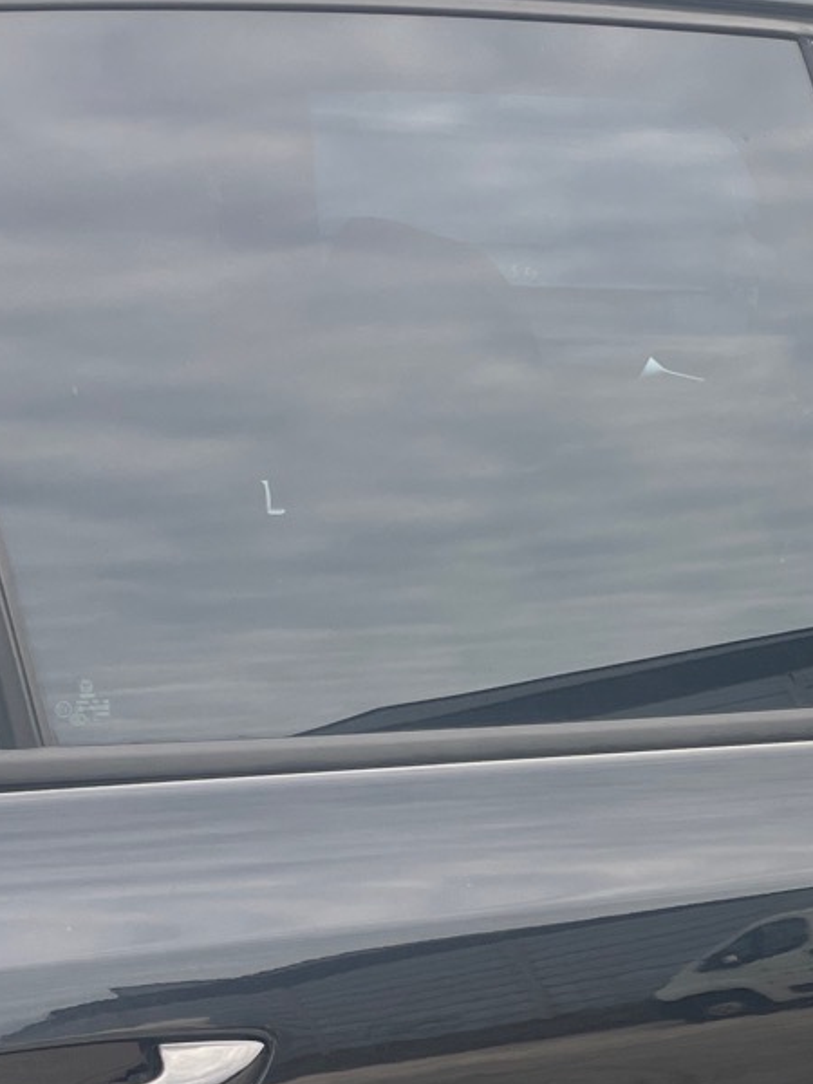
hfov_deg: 18.3
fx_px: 2443
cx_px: 853
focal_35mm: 78
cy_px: 851
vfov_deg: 24.7
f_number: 1.6
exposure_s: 1/251
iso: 32
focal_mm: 4.2
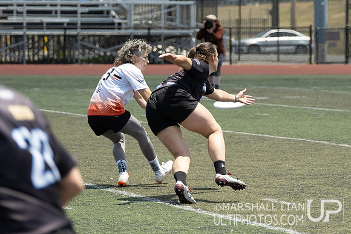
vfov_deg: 5.9
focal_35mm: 234
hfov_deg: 8.8
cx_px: 208
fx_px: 2280
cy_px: 64
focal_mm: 87.1
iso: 100
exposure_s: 1/1600
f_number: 2.8
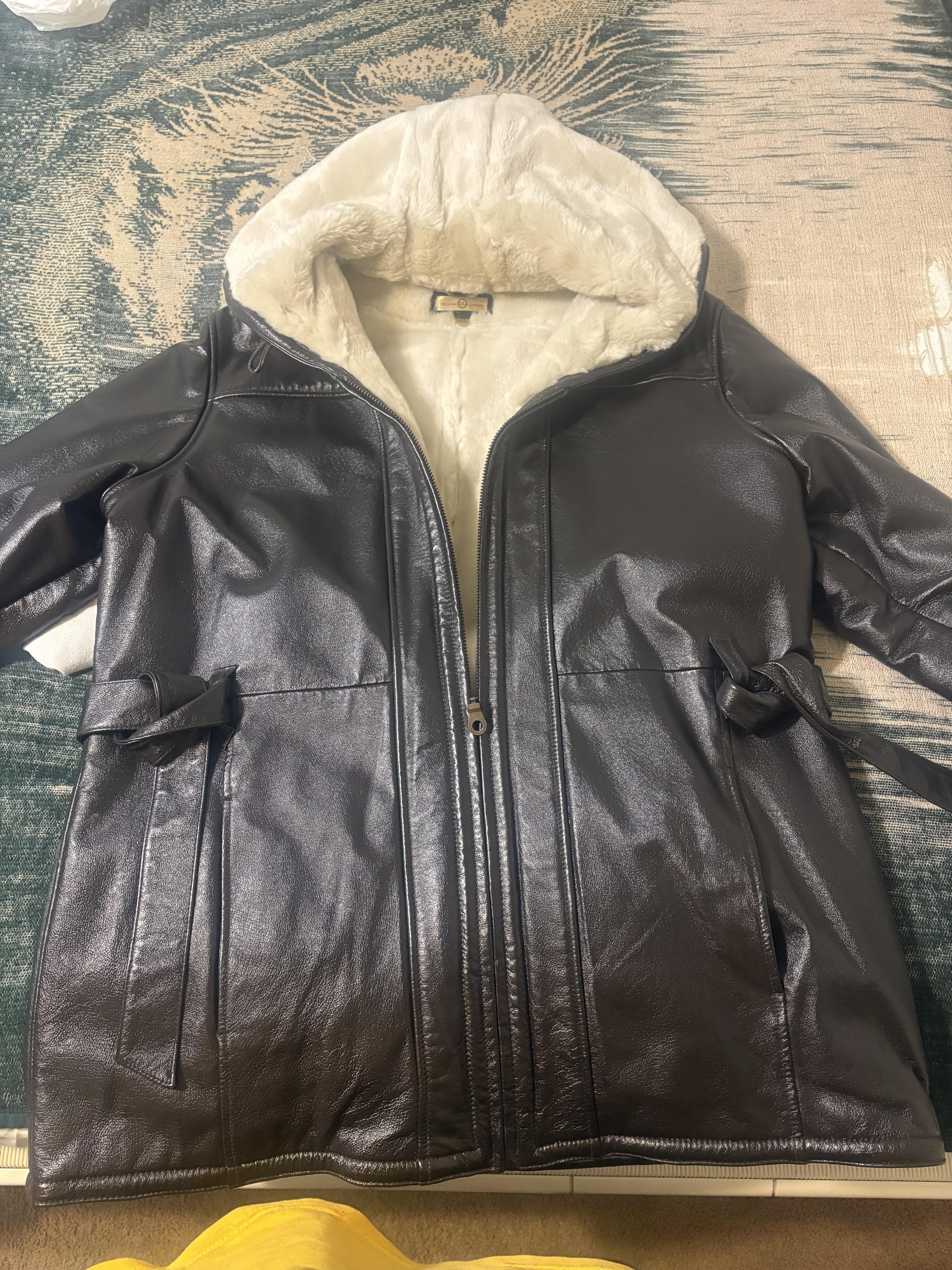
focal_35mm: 26
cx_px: 476
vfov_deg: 67.3
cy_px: 635
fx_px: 953
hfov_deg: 53.1
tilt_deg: -65.1
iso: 500
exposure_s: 1/40
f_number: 1.6
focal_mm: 5.96
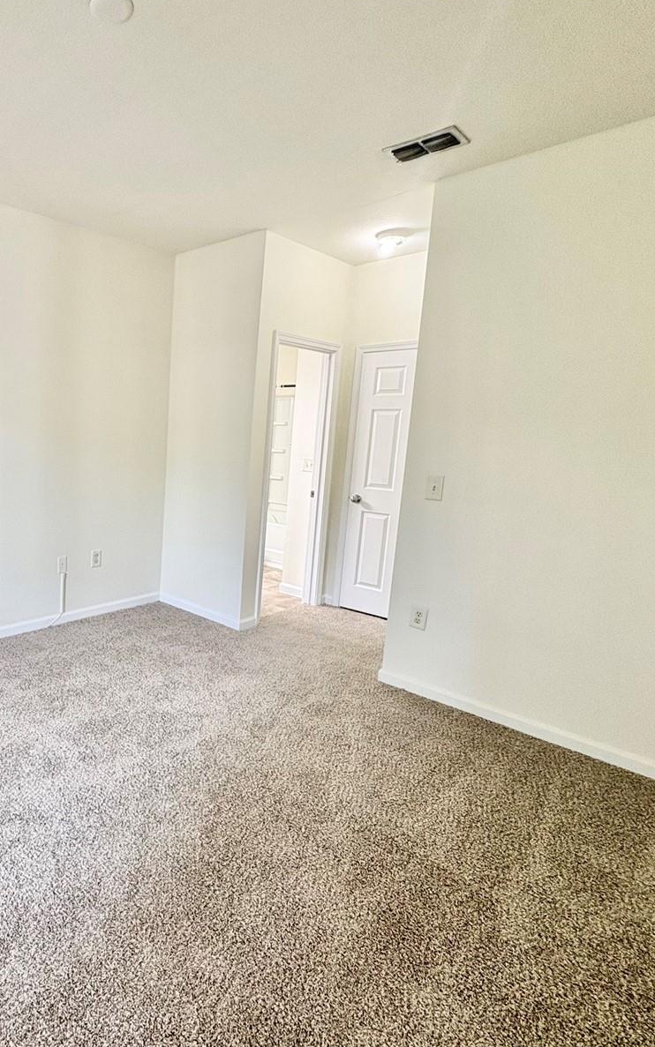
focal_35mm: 20
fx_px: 571
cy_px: 520
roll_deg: -1.4
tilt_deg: -9.7
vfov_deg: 85.1
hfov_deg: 54.7
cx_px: 113
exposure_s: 1/60
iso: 125
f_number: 2.2
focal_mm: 2.22
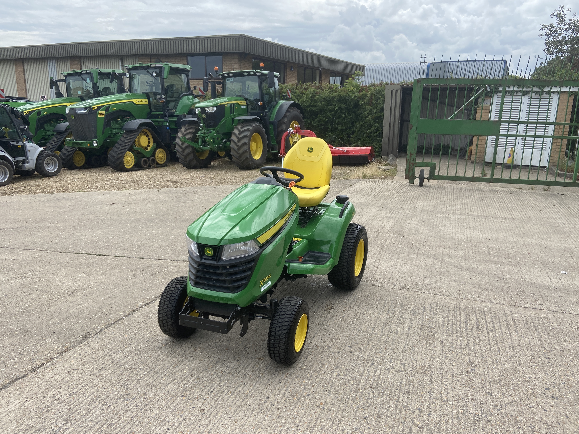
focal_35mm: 26
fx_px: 435
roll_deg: -1.1
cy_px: 217
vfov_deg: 53.1
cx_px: 290
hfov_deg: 67.3
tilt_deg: -14.9
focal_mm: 4.25
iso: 32
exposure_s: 1/1838
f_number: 1.8
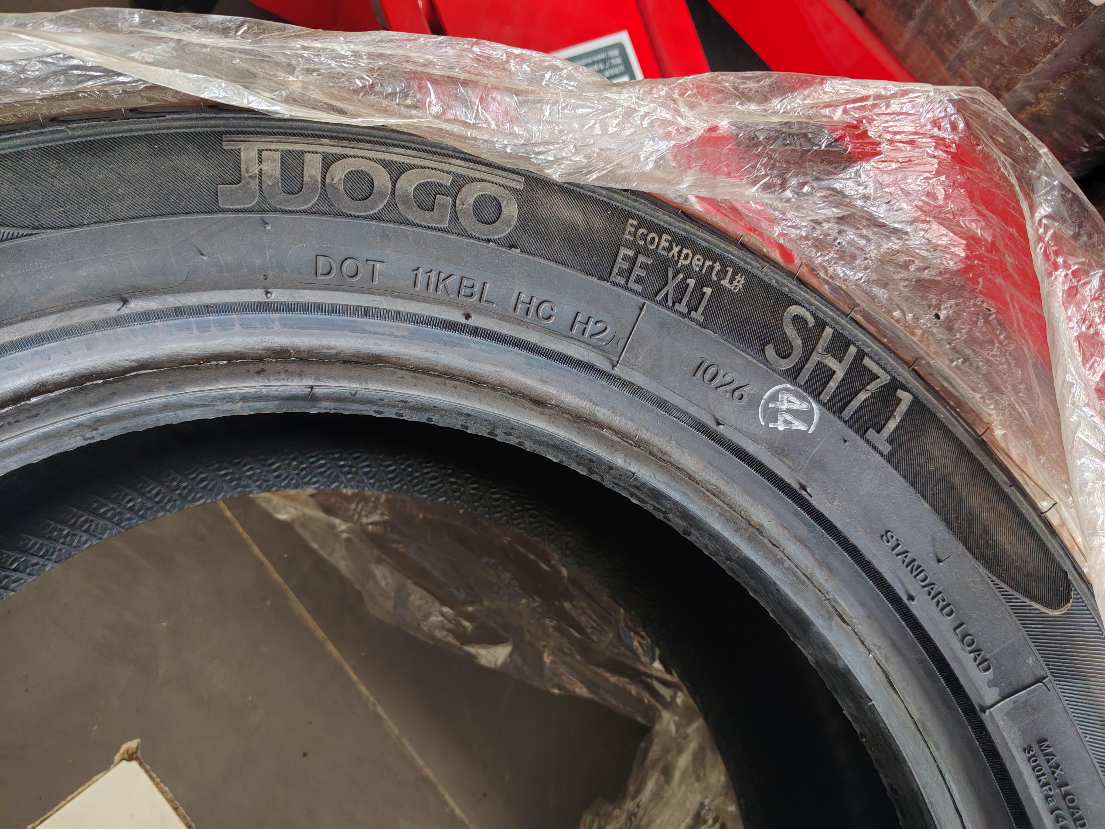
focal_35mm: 26
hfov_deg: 67.3
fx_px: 830
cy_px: 414
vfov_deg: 53.1
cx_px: 552
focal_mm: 4.84
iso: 652
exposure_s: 1/33.3
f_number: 1.88
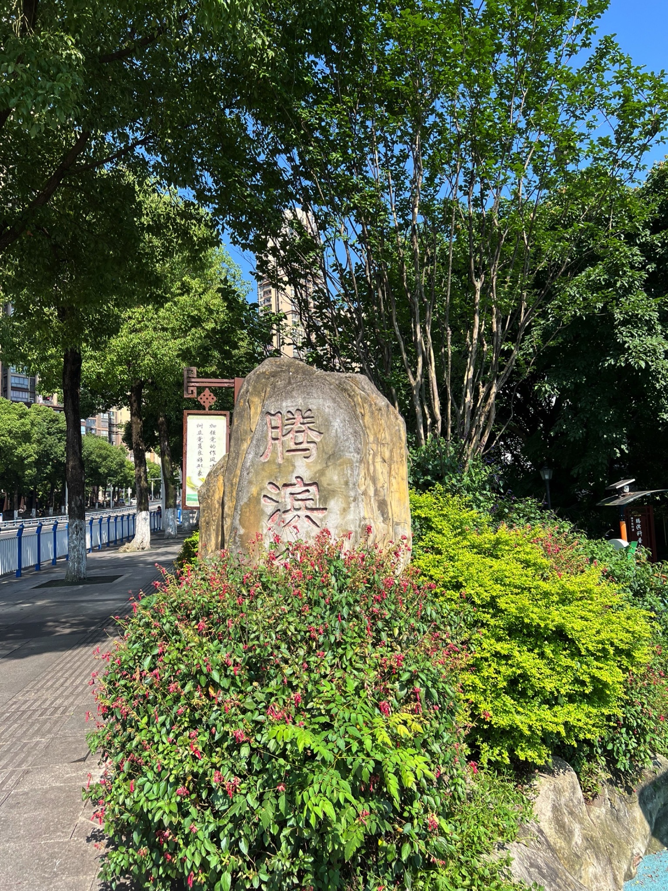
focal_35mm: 26
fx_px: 669
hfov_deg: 53.1
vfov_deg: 67.3
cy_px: 446
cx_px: 334
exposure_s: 1/1838
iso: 50
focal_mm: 5.7
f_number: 1.5
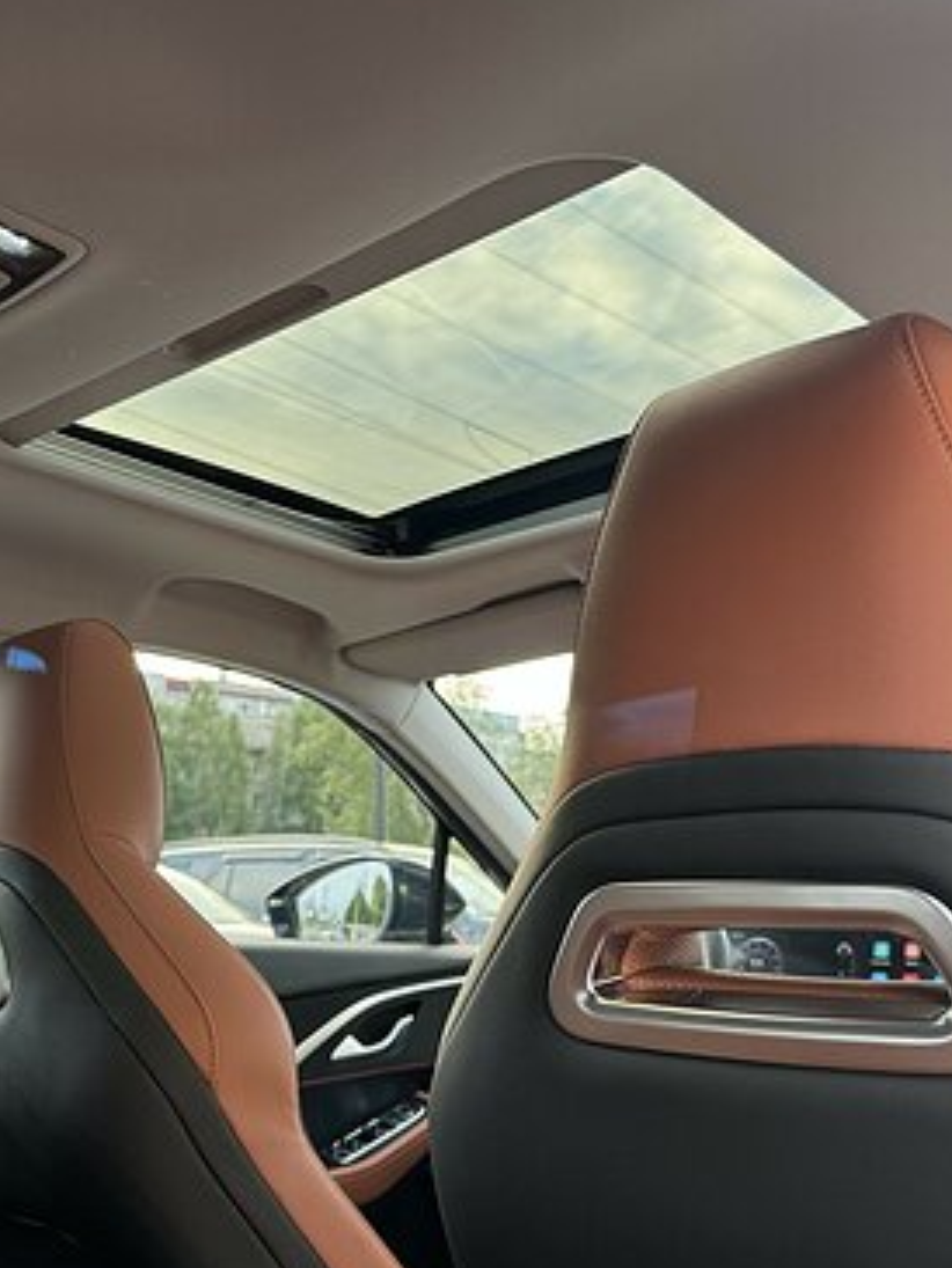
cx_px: 448
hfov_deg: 39.7
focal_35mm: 36
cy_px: 665
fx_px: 1319
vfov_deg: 51.3
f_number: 1.78
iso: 200
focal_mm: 6.76
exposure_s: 1/121
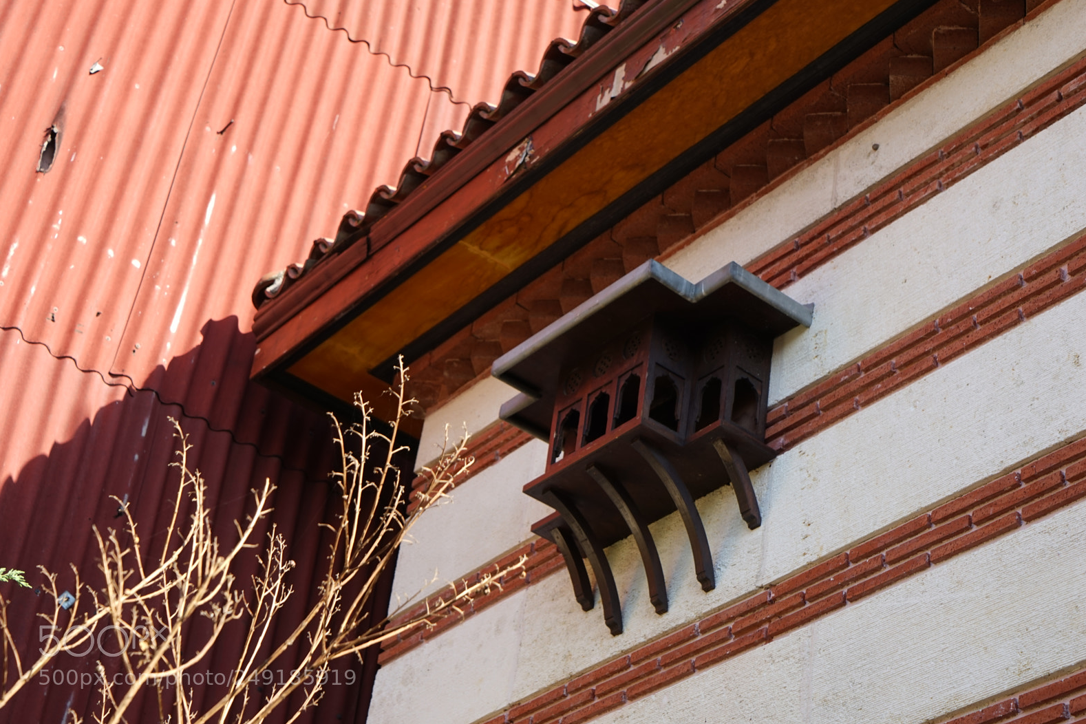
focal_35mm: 71
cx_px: 546
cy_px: 364
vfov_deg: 19.2
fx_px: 2142
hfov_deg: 28.5
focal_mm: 70
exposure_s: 1/30
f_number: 8
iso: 64
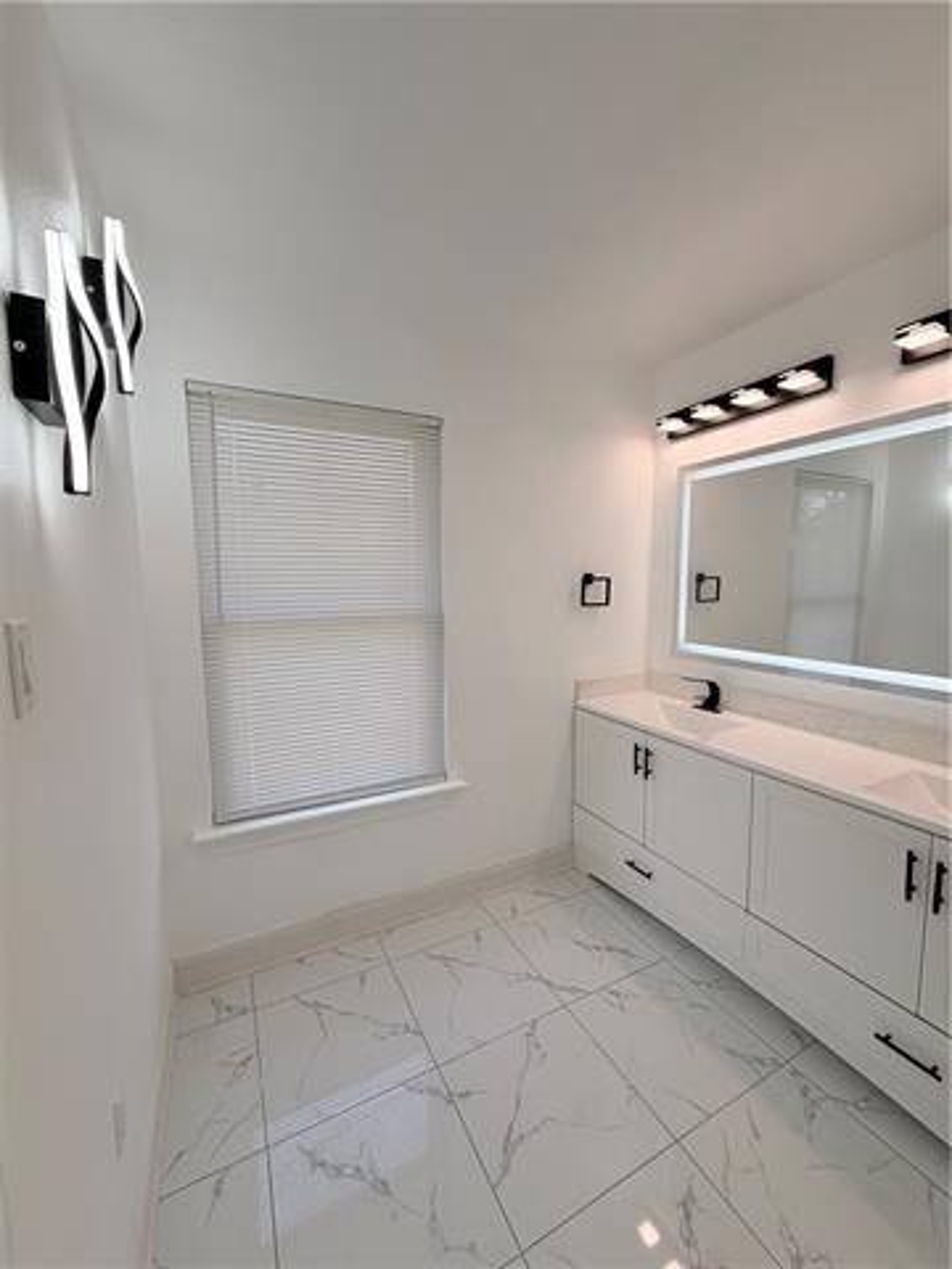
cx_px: 476
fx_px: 513
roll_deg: +0.5
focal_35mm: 14
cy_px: 634
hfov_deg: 85.7
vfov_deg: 102.1
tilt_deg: -5.3
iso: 50
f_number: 2.2
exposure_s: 1/288
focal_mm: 2.22
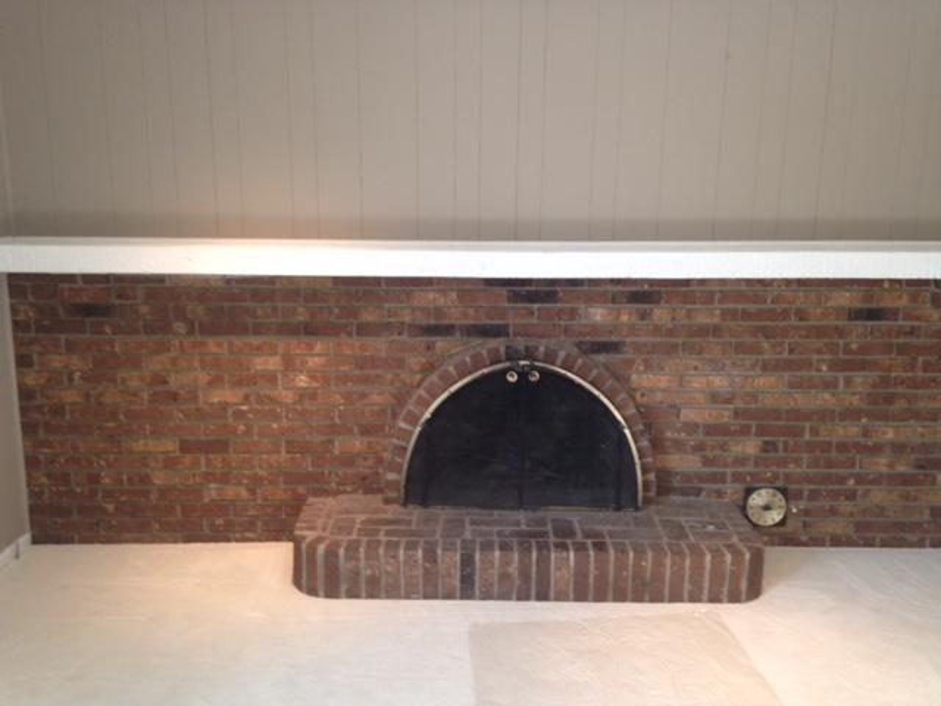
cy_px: 353
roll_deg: +0.4
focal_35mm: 33
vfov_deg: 42.9
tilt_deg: -10.5
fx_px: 897
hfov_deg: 55.4
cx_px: 470
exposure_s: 1/20
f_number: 2.4
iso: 64
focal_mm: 4.12
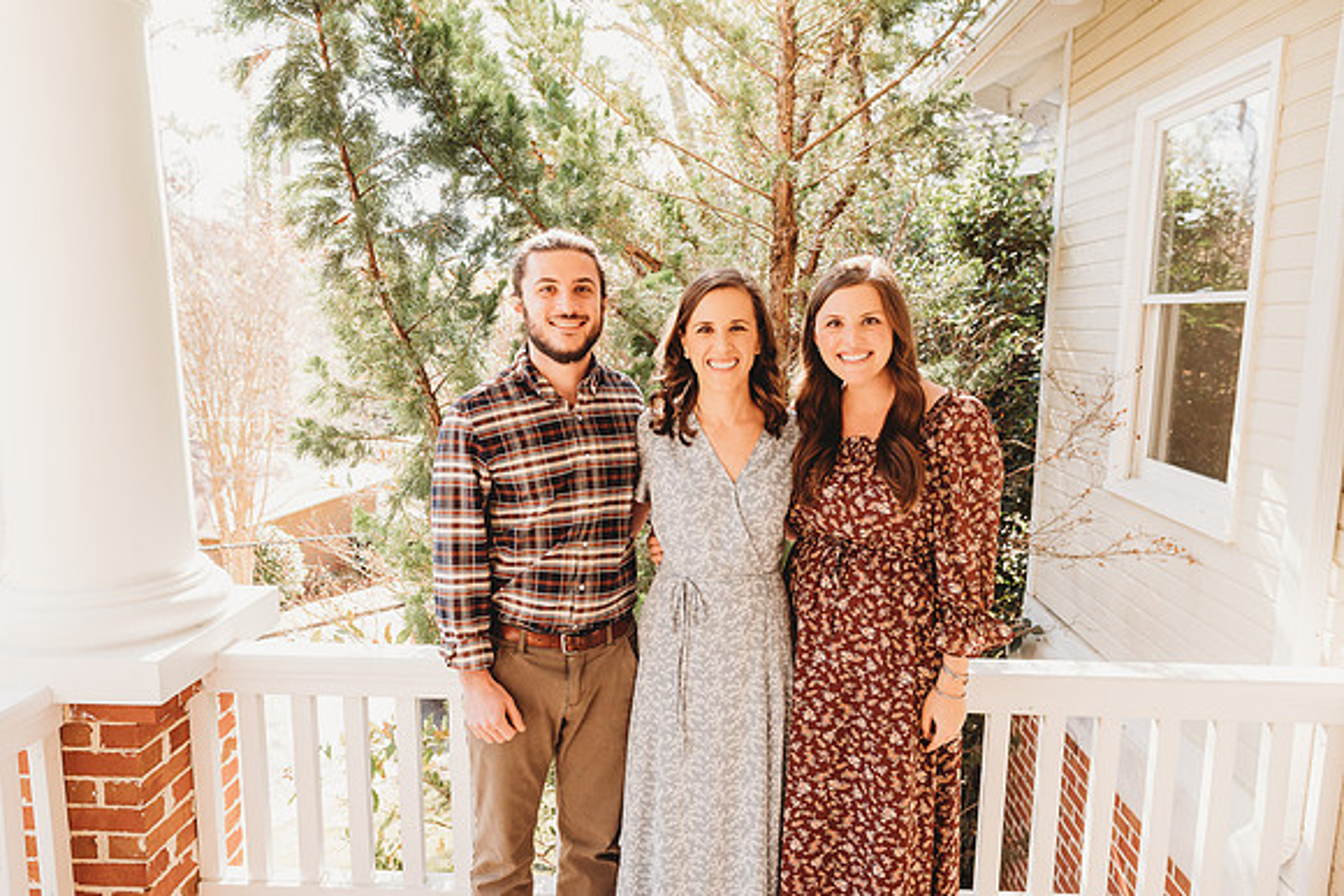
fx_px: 896
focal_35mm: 24
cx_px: 672
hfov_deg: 73.7
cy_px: 448
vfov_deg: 53.2
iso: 400
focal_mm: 24
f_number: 4.5
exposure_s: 1/200
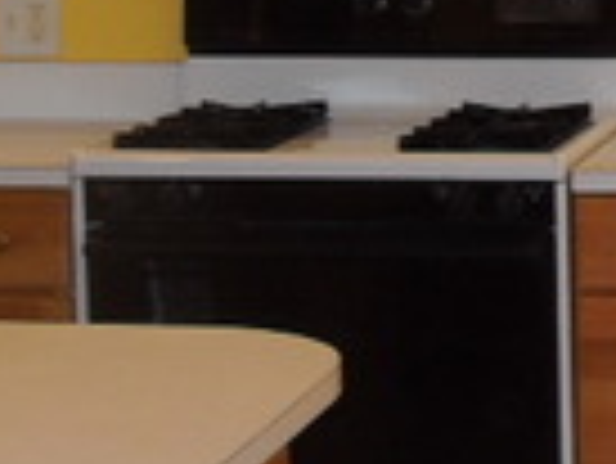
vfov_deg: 9.2
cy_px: -68
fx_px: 2832
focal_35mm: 159
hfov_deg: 11.3
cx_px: 1196
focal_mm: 6.3
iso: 100
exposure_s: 1/45
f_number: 2.8
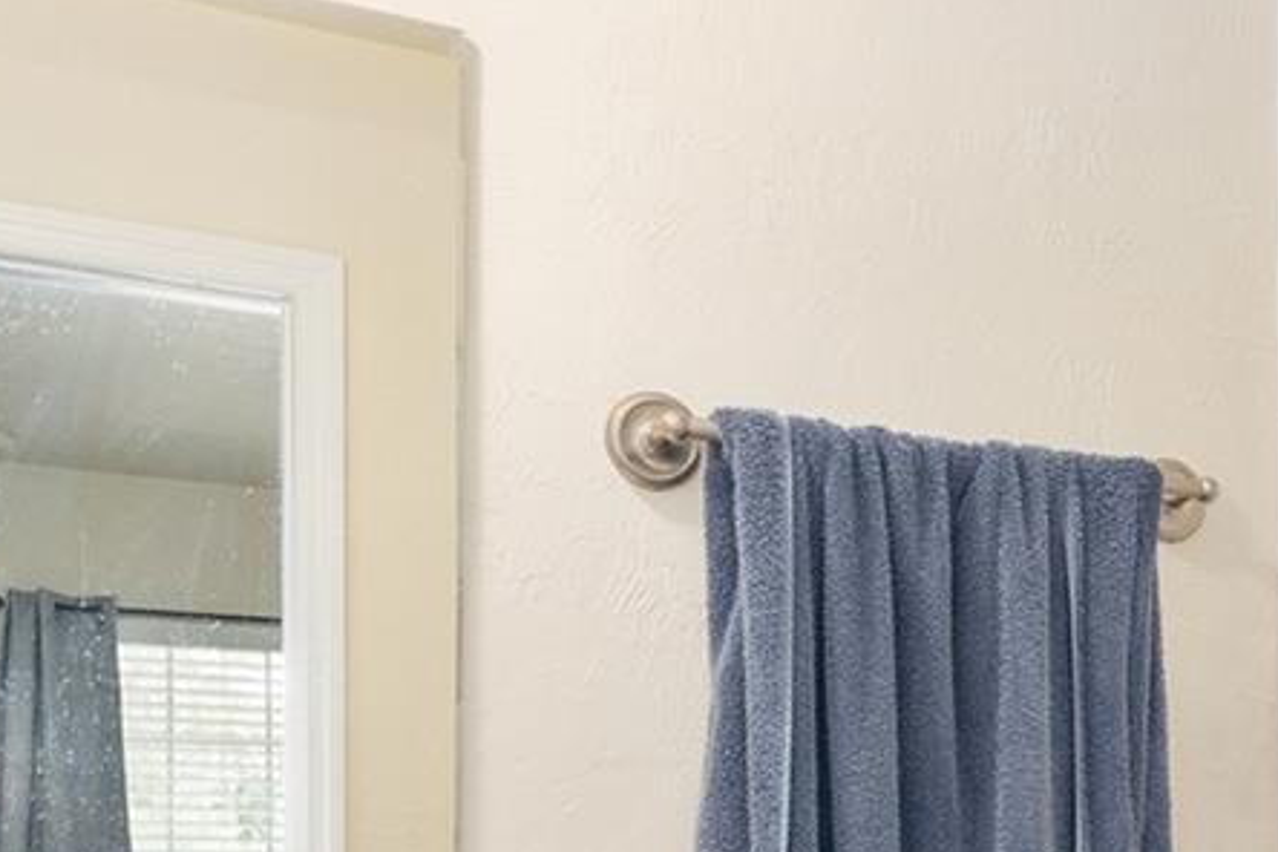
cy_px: 858
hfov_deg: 32.4
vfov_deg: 23.4
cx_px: 1344
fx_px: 1968
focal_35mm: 55
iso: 2000
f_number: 7.1
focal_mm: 15.4
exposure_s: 1/13
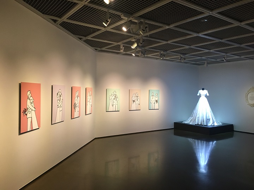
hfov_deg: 61.7
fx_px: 213
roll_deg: +0.5
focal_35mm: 29
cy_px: 95
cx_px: 127
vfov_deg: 48.2
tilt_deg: +0.4
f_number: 2.2
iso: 100
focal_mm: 4.15
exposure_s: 1/30
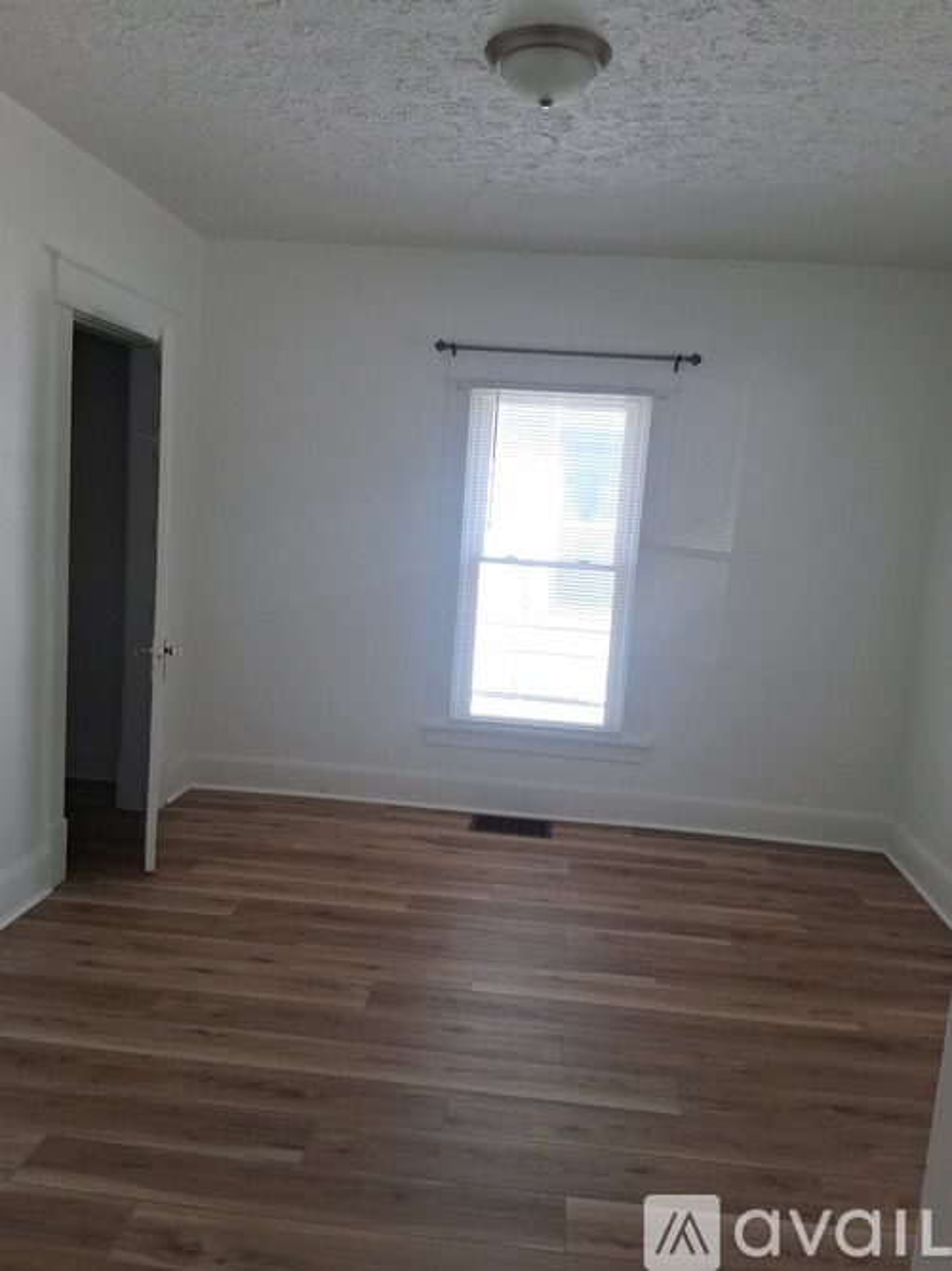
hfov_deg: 53.0
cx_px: 476
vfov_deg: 67.3
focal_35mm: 26
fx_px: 954
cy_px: 636
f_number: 1.8
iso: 80
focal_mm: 3.98
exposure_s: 1/120
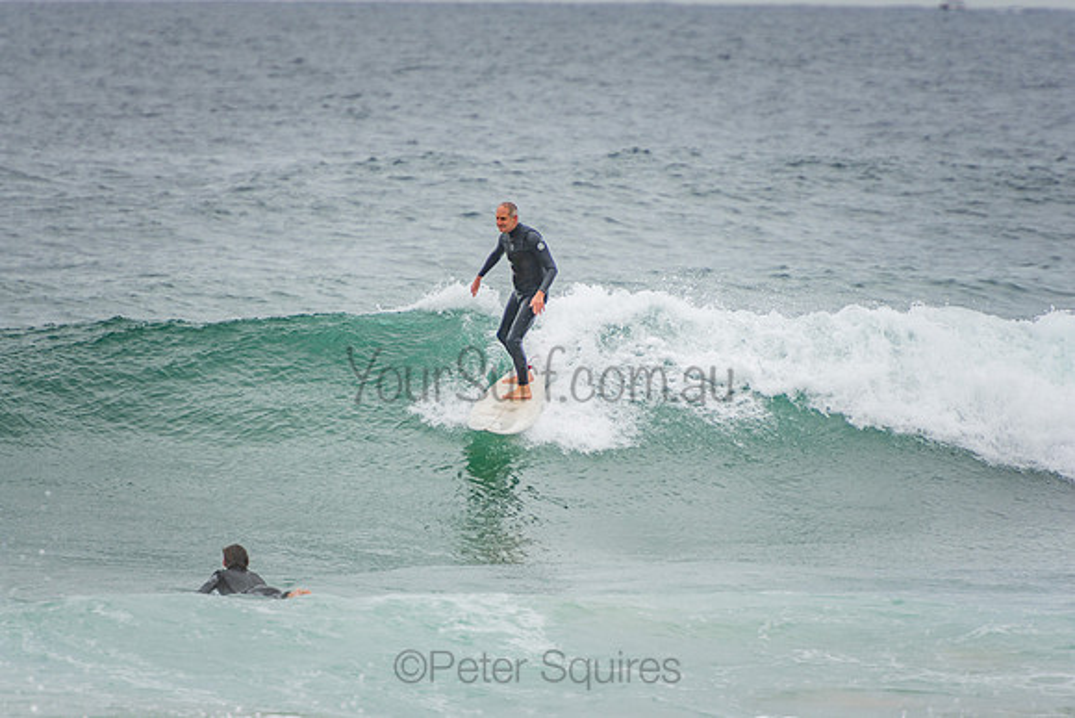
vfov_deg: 2.4
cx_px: 538
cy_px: 359
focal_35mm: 585
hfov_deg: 3.5
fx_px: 17472
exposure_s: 1/1600
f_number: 5.6
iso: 280
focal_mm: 390
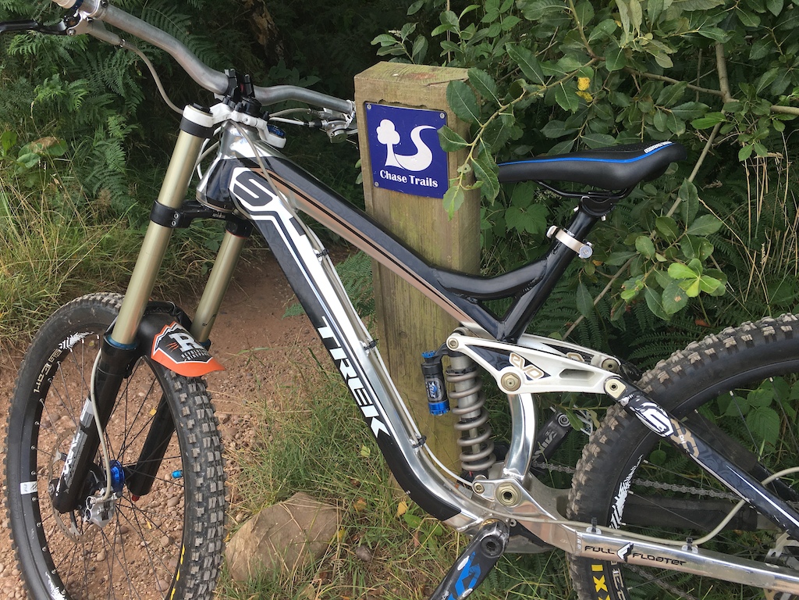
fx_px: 669
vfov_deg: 48.2
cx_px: 400
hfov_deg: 61.7
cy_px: 300
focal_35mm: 29
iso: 25
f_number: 2.2
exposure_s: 1/324
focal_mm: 4.15
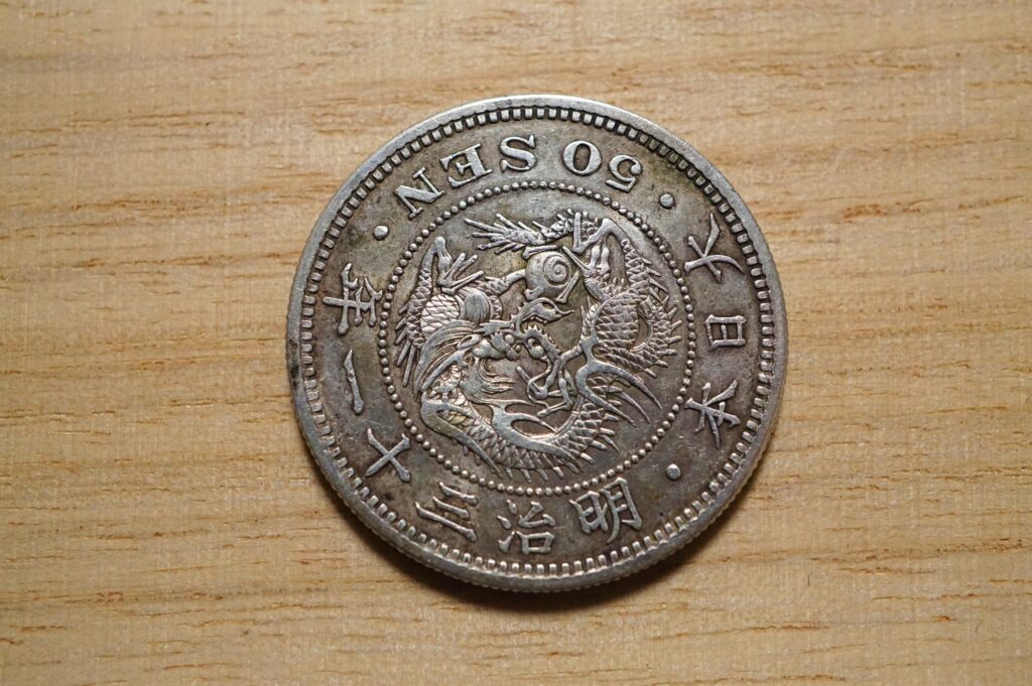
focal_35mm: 45
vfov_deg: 29.8
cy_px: 343
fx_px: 1289
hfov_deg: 43.6
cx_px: 516
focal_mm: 30
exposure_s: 1/60
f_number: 5.6
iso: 2000
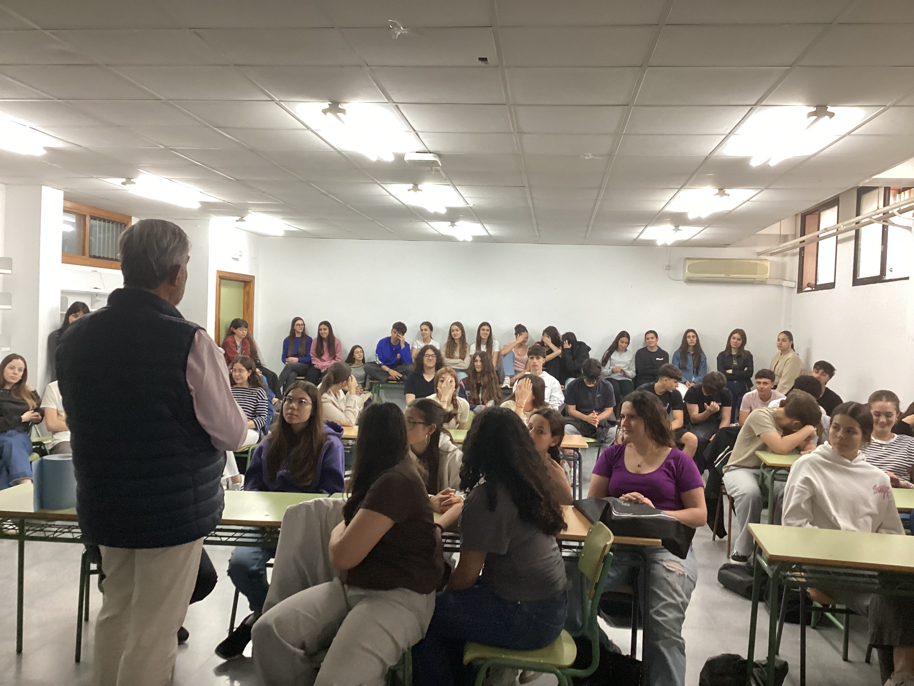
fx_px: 819
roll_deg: -2.3
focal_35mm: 31
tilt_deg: -1.1
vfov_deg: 45.4
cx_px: 457
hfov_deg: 58.4
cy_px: 343
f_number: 2.4
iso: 200
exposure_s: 1/50
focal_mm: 3.3
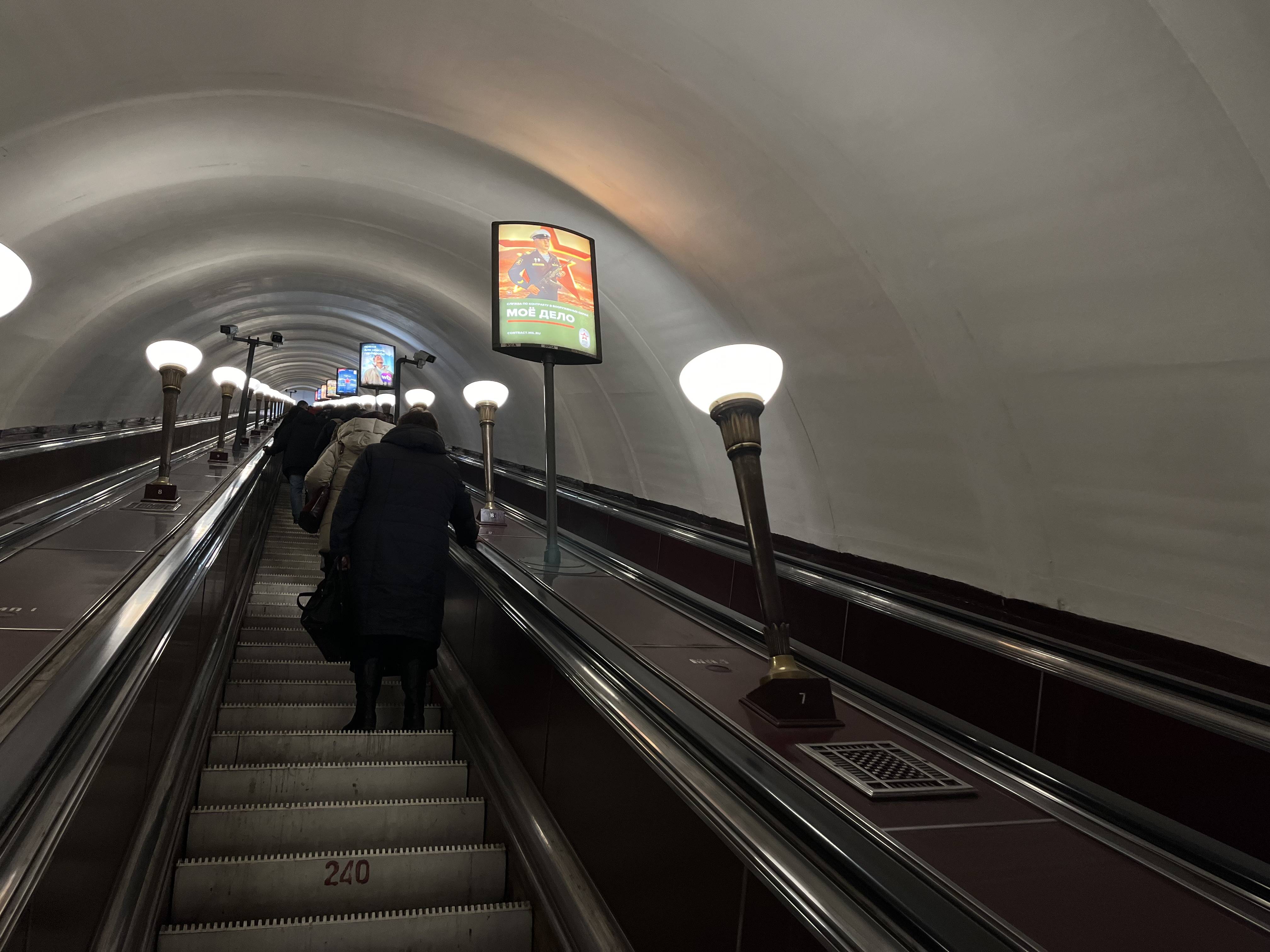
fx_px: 954
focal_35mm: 26
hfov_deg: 67.3
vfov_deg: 53.1
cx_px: 635
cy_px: 476
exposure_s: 1/100
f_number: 1.6
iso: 125
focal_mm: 5.1
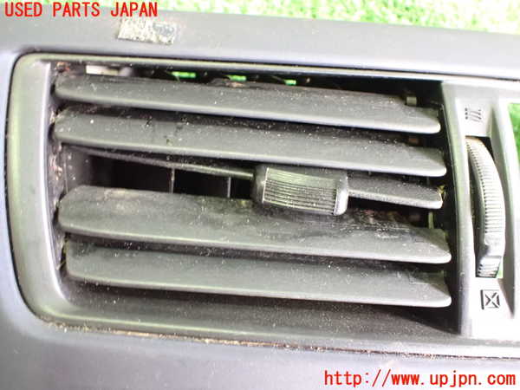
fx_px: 451
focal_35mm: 30
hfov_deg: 60.0
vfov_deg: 46.8
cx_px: 260
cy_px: 195
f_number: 2.3
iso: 1600
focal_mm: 5.4
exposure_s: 1/30
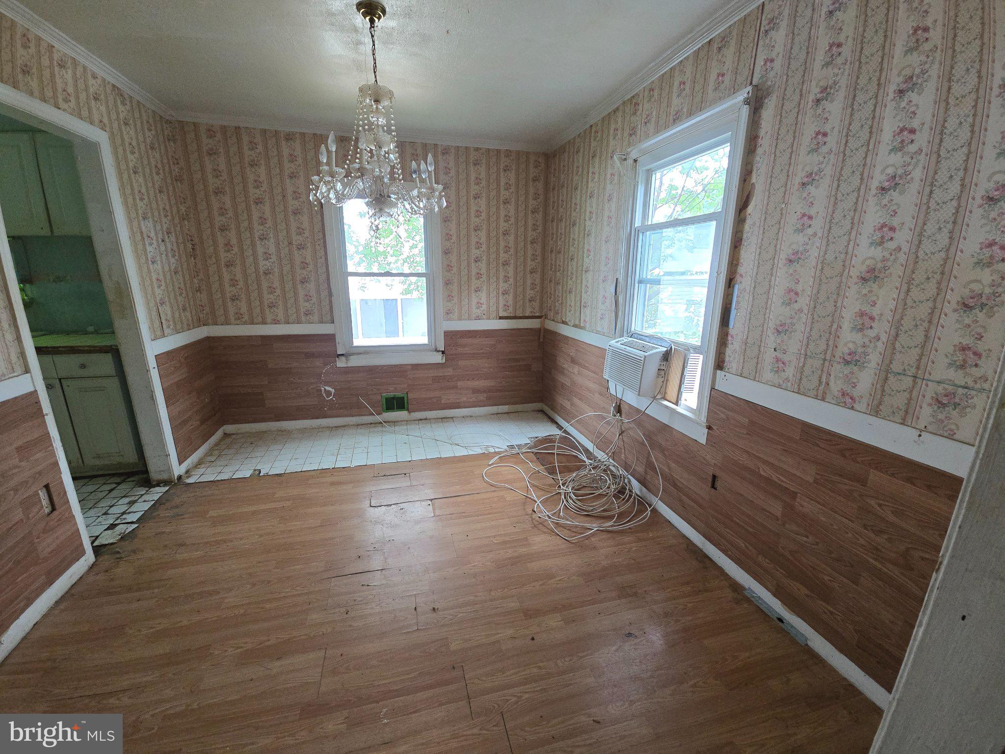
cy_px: 377
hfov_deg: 106.2
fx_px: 377
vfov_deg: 89.9
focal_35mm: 13
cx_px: 502
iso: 500
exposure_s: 1/60
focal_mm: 2.2
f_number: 2.2
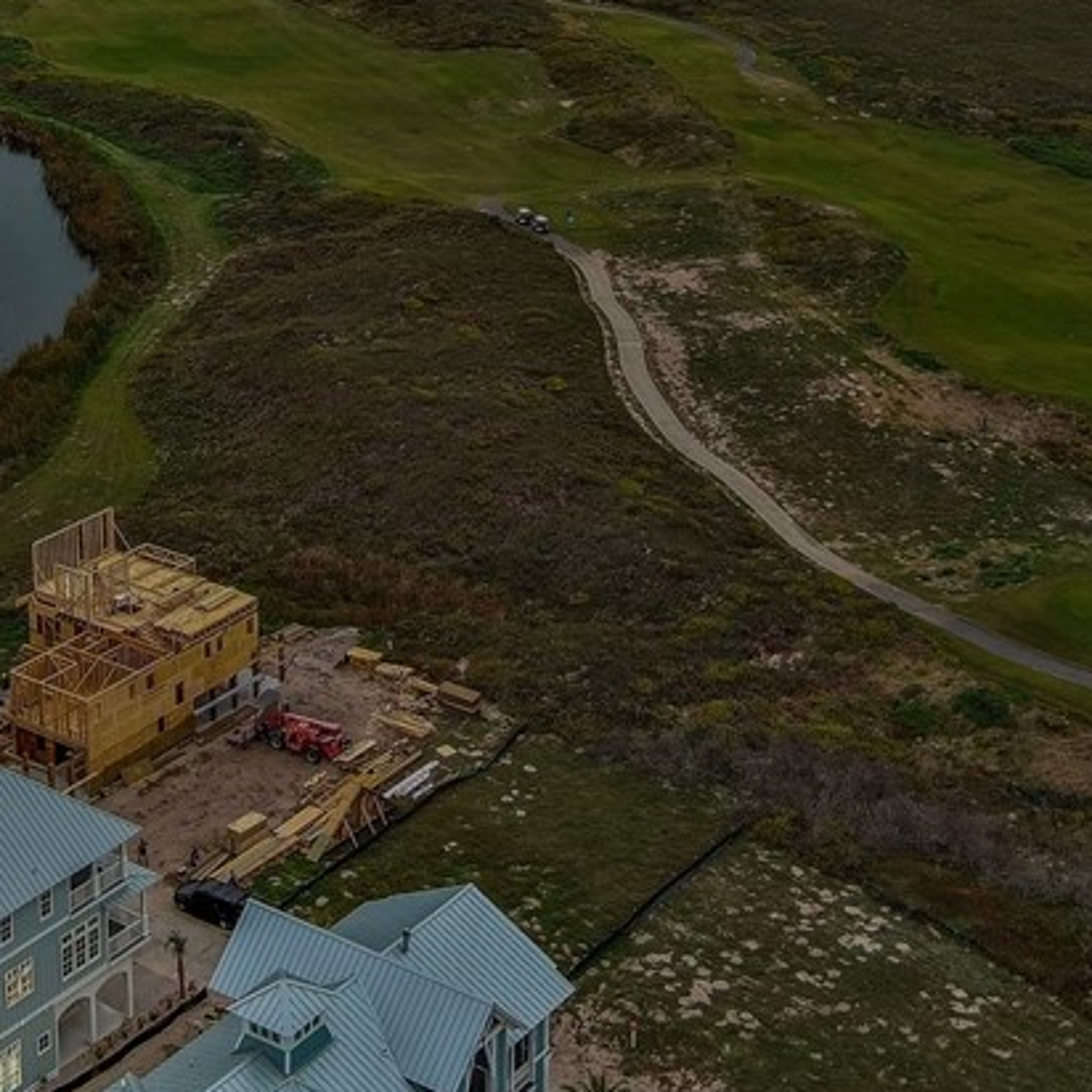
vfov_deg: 25.9
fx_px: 2320
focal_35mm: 65
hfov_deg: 26.5
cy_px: 166
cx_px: 477
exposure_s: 1/1000
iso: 100
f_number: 2.8
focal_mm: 10.57
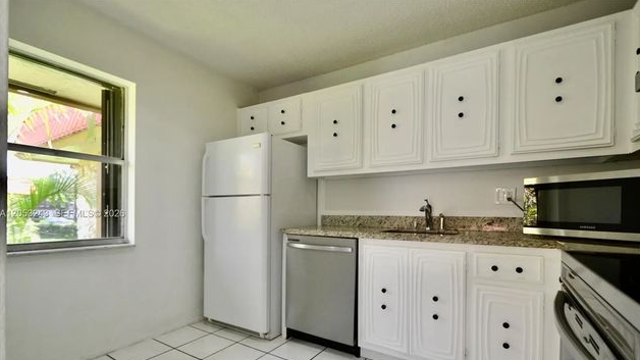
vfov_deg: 66.5
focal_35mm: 16
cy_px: 214
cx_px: 324
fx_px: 271
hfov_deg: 99.4
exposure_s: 1/125
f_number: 3.5
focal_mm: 10
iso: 360
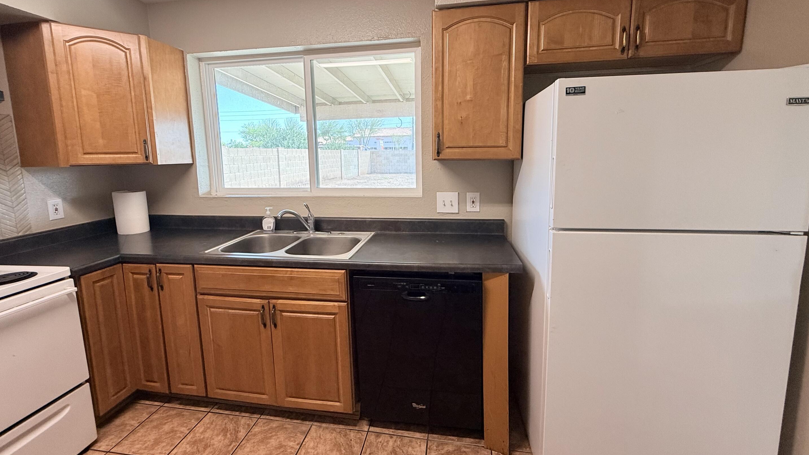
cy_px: 197
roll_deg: +1.2
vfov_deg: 66.8
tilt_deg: -6.3
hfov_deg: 99.4
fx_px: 343
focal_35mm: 16
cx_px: 401
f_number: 2.2
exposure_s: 1/120
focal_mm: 2.22
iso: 80
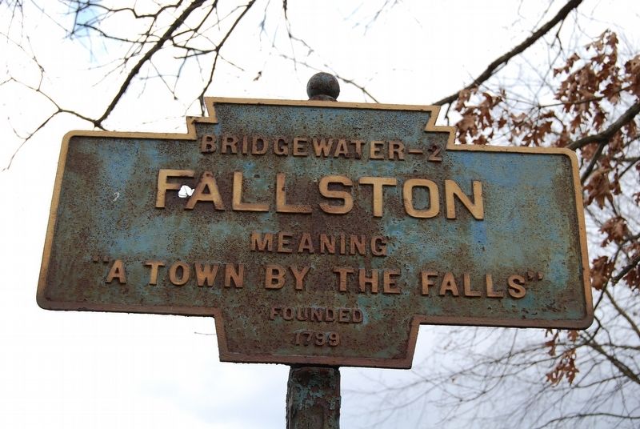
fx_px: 1015
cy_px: 214
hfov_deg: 35.0
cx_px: 320
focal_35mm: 57
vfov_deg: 23.9
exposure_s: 1/125
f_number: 5.6
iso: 160
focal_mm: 38
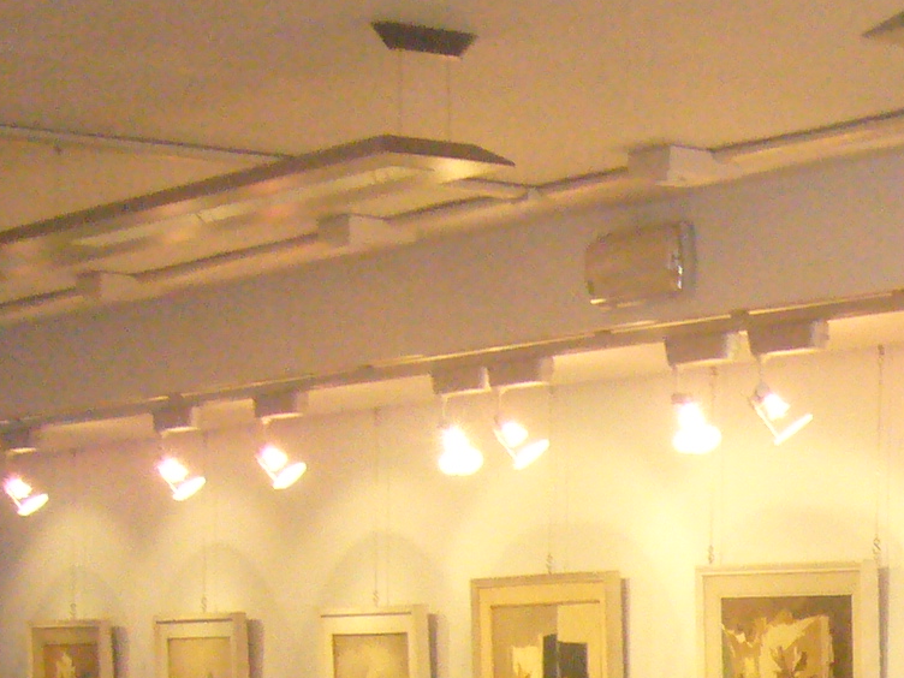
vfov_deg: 10.9
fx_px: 3421
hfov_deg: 14.3
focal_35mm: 131
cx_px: 1249
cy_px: 1052
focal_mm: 5.8
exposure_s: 1/60
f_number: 2.8
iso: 400
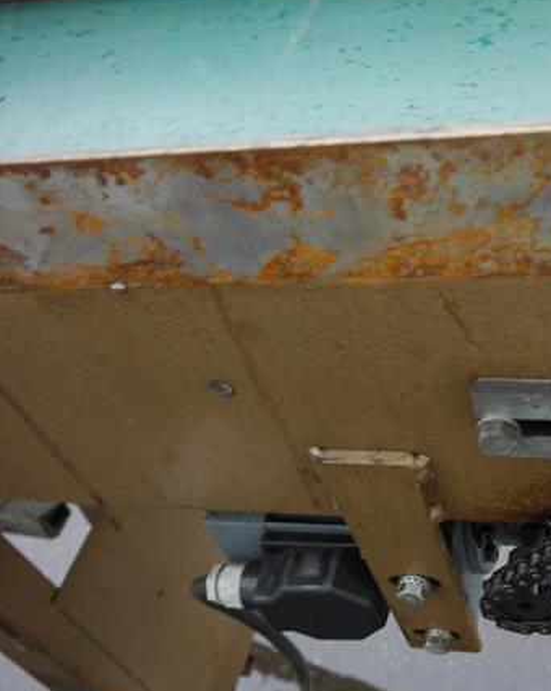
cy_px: 341
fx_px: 898
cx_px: 490
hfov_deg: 32.5
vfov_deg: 42.0
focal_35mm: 44
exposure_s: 1/60
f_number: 3.5
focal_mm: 15
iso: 400
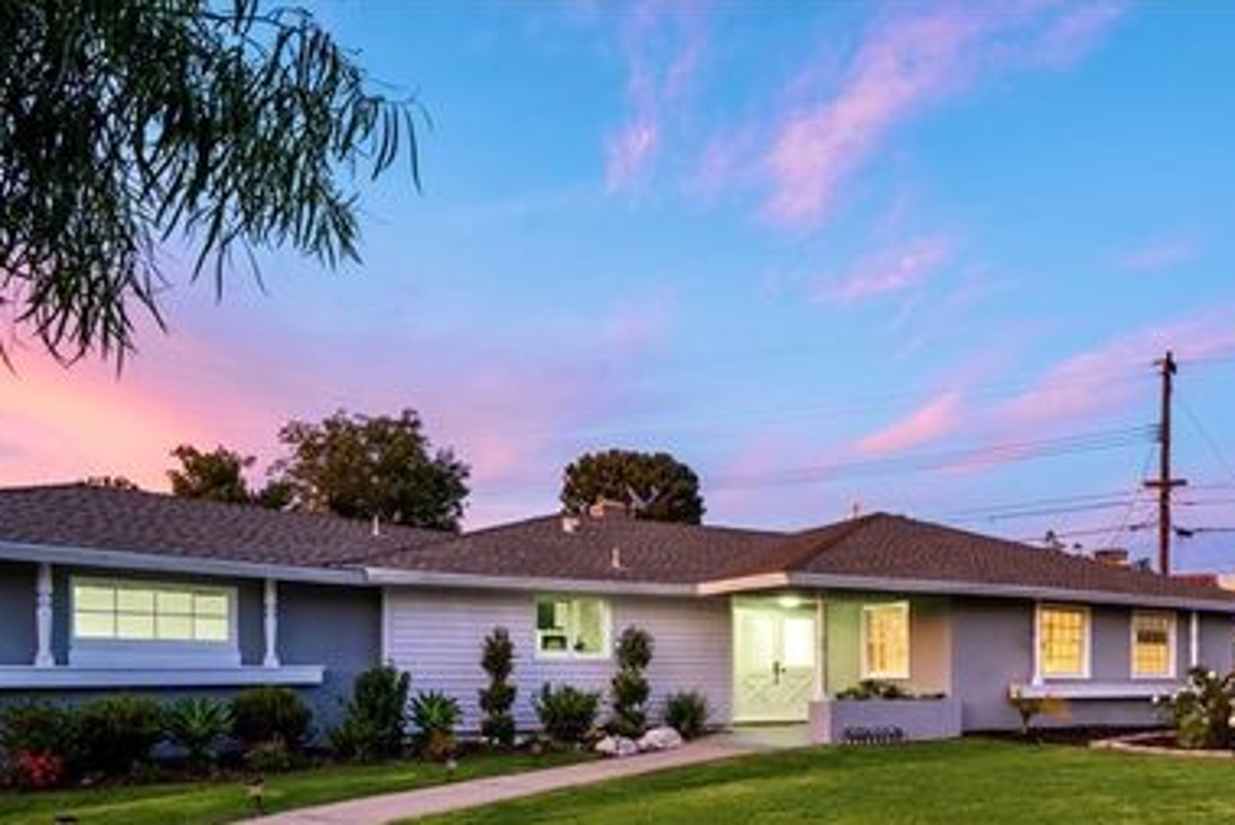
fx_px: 927
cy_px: 690
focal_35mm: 27
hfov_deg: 65.8
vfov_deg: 44.9
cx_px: 811
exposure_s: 1/5
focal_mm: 16
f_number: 7.1
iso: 400
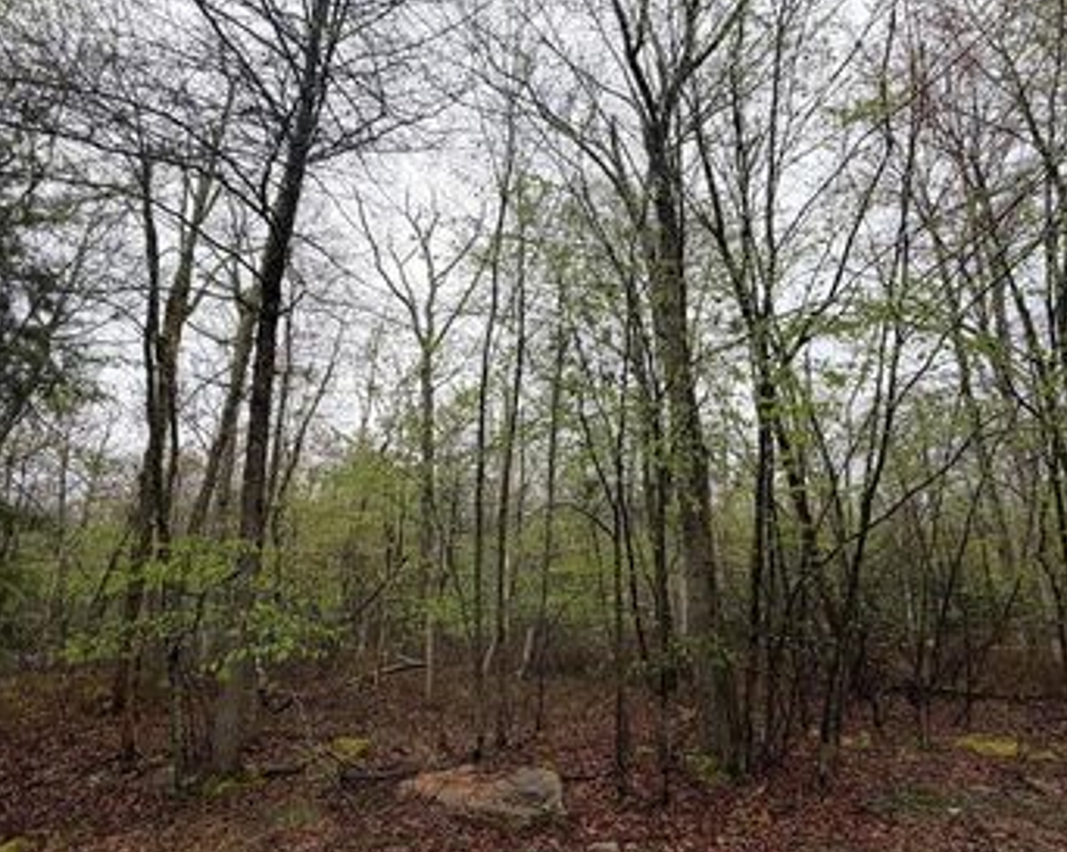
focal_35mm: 20
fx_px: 631
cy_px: 435
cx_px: 549
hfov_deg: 80.4
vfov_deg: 68.0
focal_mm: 2.22
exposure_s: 1/201
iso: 40
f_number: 2.2
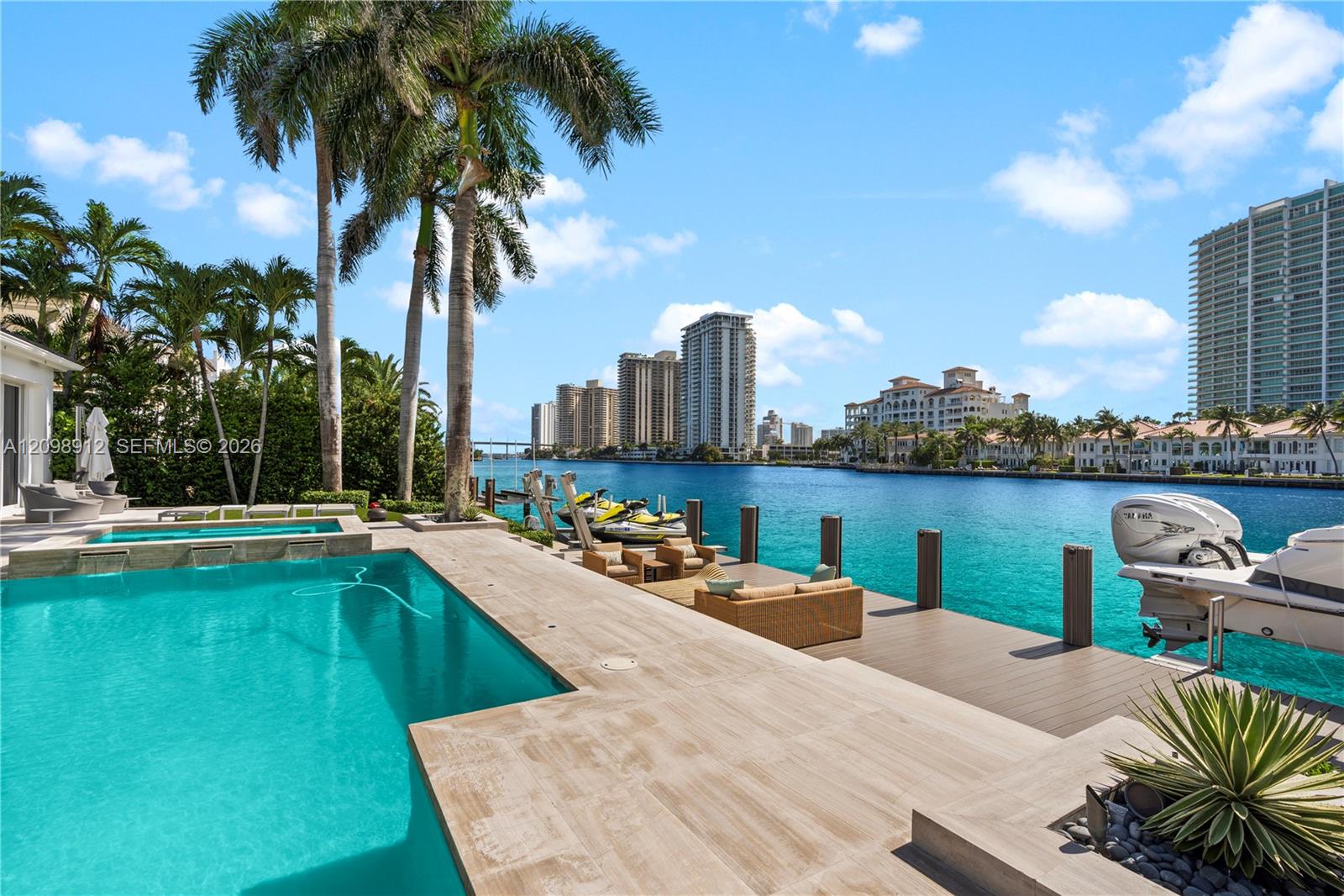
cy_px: 448
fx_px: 597
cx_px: 672
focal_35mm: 16
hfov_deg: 96.7
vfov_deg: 73.7
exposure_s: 1/40
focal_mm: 16
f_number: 9
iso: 50
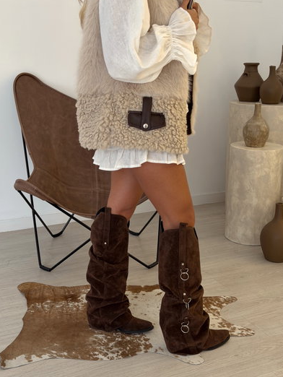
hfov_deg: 29.7
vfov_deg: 38.9
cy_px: 188
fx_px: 534
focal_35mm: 49
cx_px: 142
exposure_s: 1/60
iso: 125
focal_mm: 6.76
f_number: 1.78
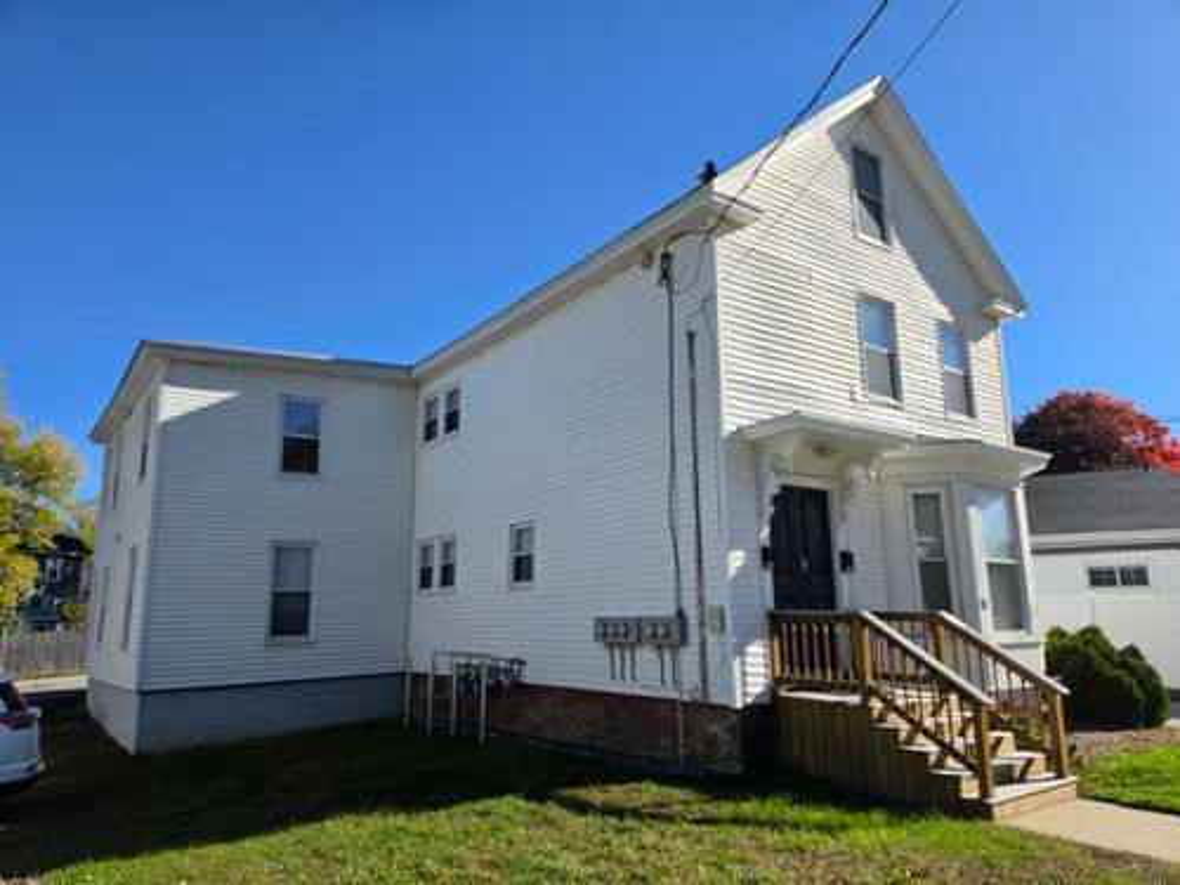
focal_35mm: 23
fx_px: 784
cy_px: 442
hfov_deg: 73.9
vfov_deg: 58.9
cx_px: 590
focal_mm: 6.5
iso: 64
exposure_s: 1/5445
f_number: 1.4
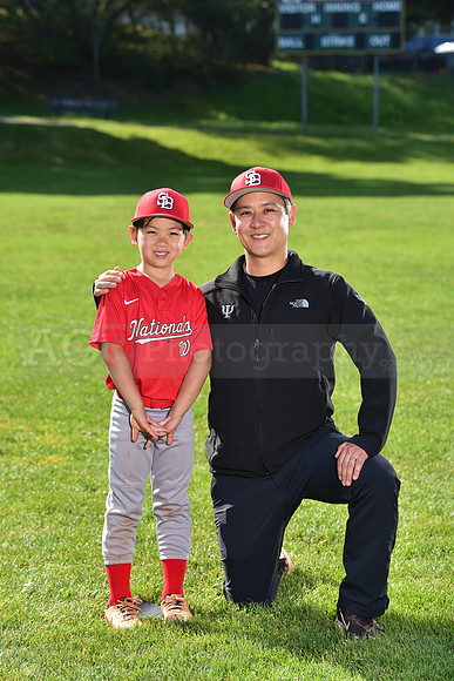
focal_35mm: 102
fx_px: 1928
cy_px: 340
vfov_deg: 20.0
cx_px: 227
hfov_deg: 13.4
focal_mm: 102
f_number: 5
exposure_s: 1/250
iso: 80
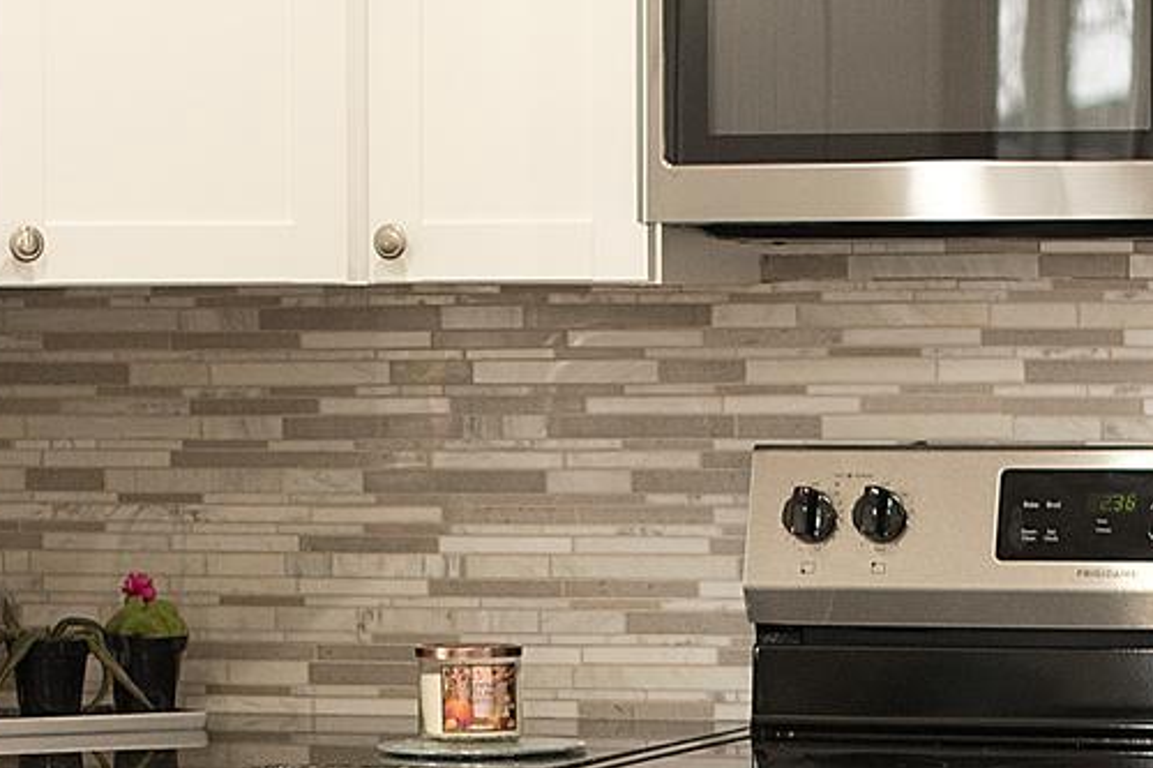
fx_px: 6563
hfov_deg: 10.0
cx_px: 445
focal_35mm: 205
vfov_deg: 6.6
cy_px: 947
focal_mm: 50
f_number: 2.2
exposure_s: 1/320
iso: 1250
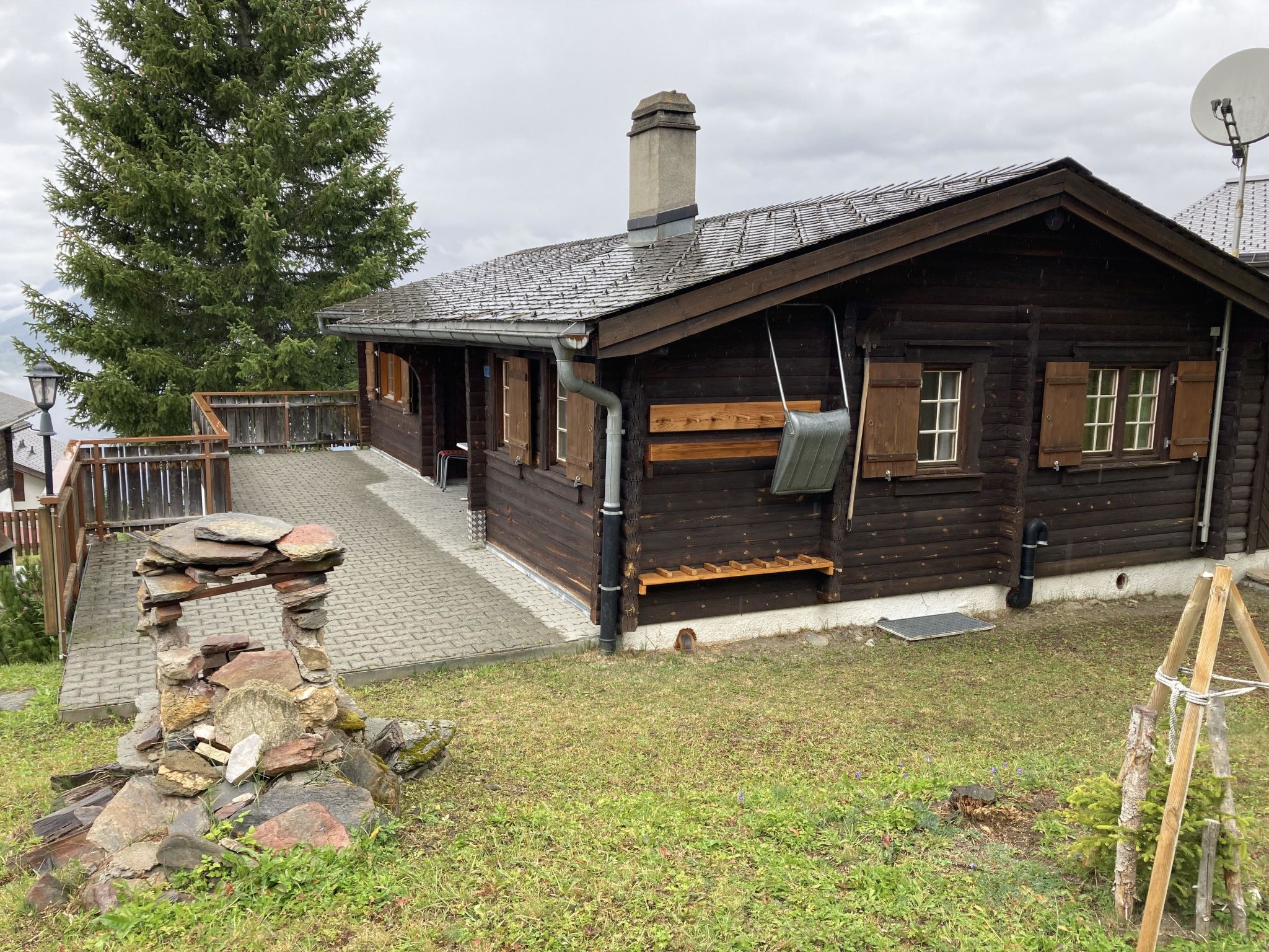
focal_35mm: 28
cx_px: 634
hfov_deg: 63.4
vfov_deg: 49.7
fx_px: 1026
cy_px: 476
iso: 20
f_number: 1.8
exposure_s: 1/309
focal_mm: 3.99
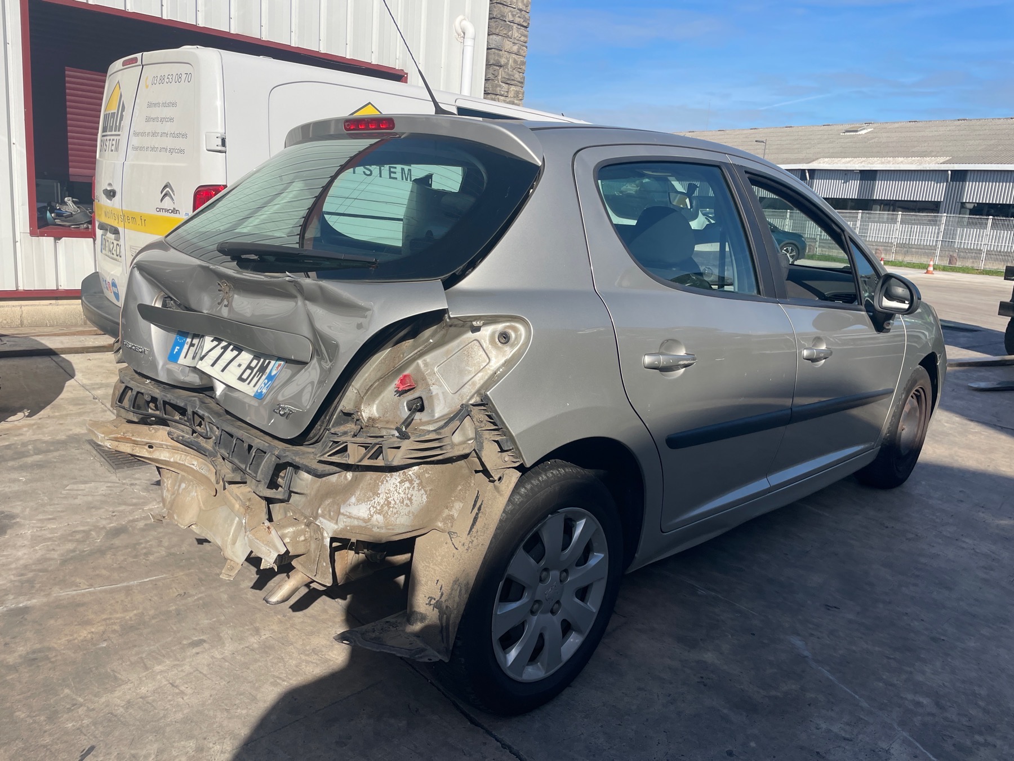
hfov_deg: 67.3
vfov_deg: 53.1
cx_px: 507
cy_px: 380
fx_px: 762
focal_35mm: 26
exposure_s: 1/3610
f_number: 1.6
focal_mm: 4.2
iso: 32
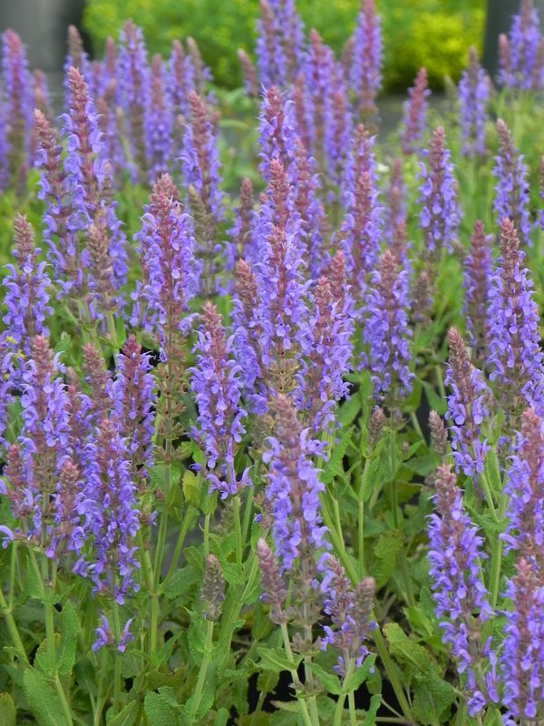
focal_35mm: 162
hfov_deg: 9.2
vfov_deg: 12.2
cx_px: 272
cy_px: 363
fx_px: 3394
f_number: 5
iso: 160
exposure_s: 1/50
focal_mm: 28.8
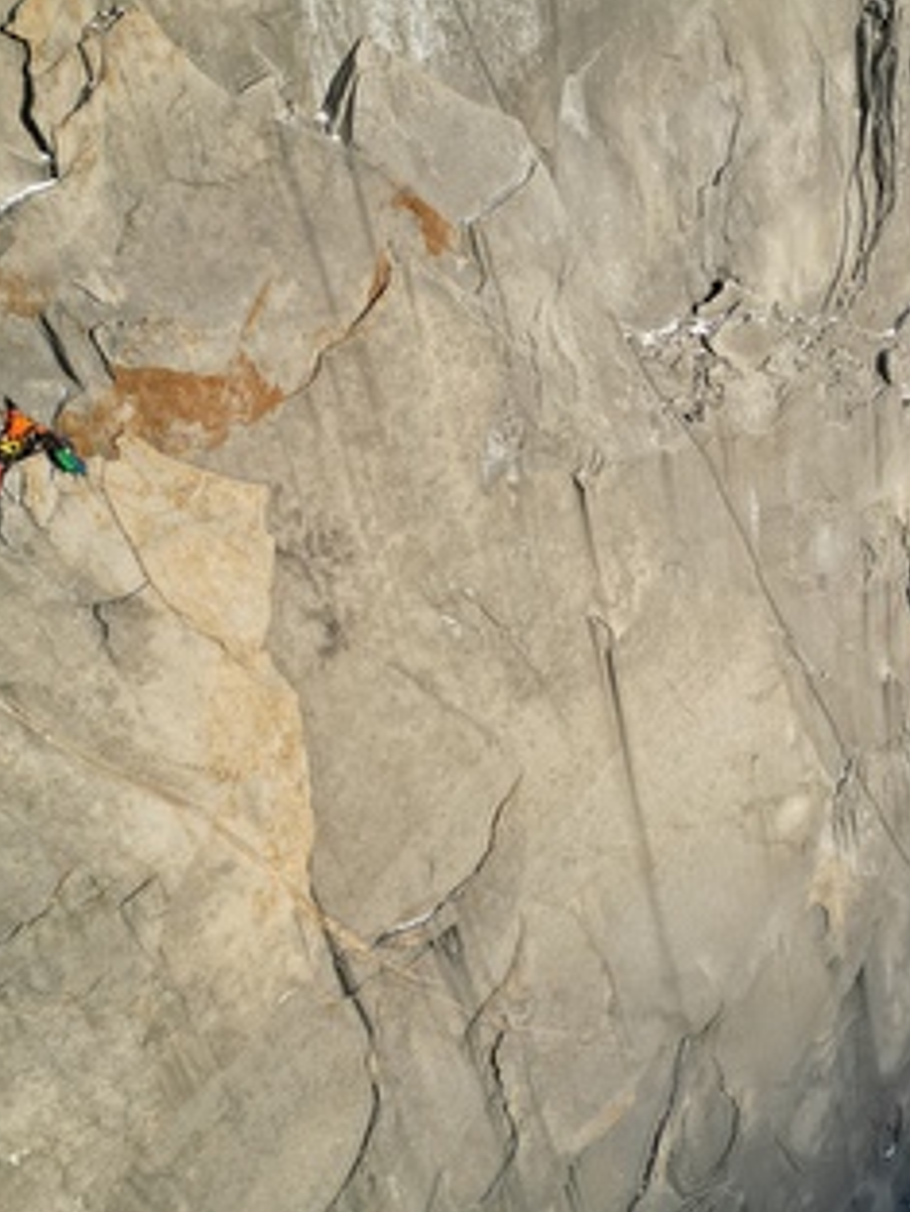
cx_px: 709
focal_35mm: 33
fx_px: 1156
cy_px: 602
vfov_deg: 55.3
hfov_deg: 41.4
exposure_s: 1/2500
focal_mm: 6.72
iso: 100
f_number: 1.7
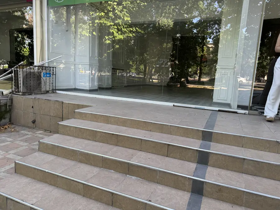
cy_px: 105
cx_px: 140
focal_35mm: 24
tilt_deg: -8.6
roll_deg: -3.4
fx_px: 194
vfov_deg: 56.8
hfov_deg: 71.6
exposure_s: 1/124
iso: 50
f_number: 1.78
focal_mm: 6.76
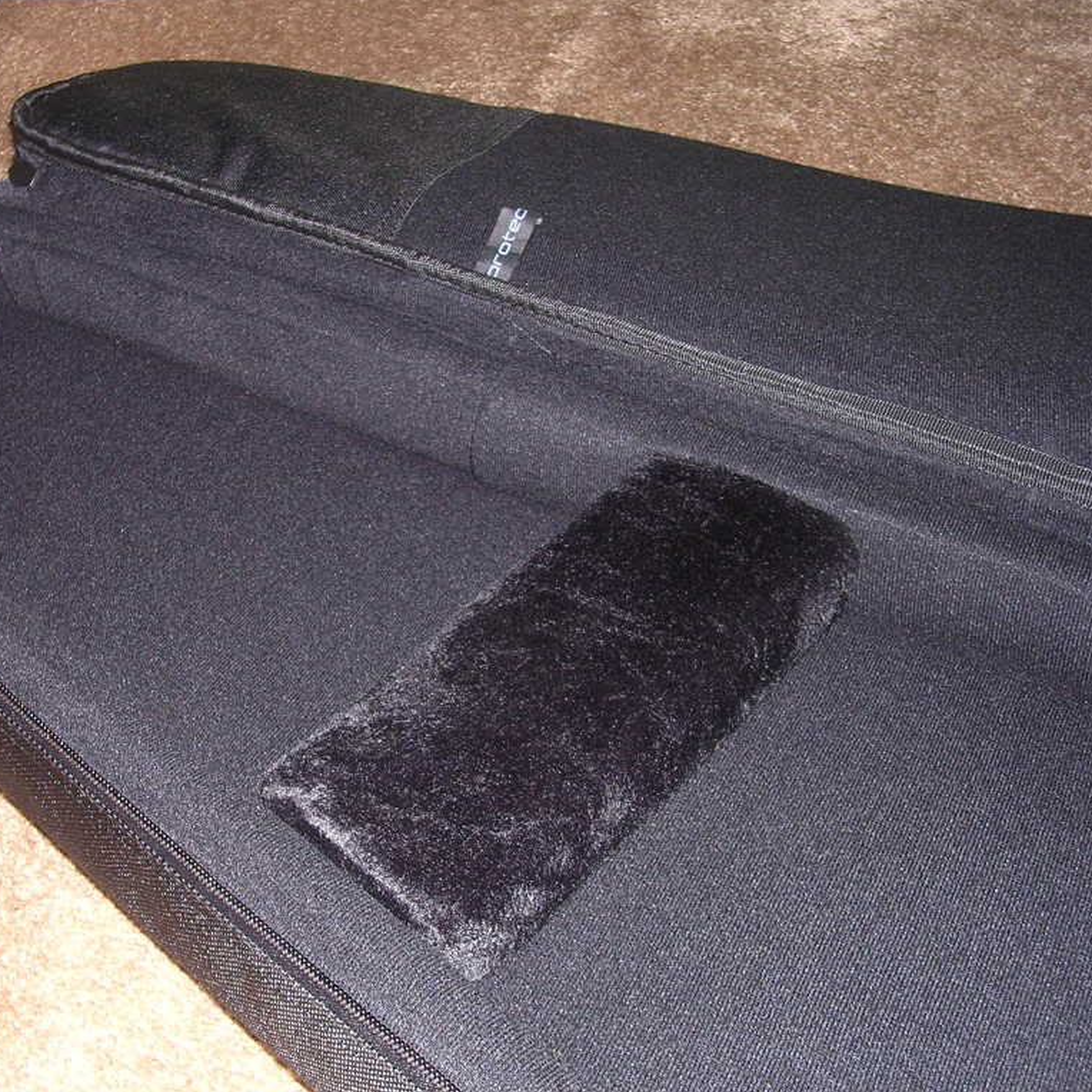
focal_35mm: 45
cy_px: 545
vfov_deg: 37.6
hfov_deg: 37.2
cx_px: 369
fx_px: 1606
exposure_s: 1/60.1
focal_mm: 5.8
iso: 192
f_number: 2.8
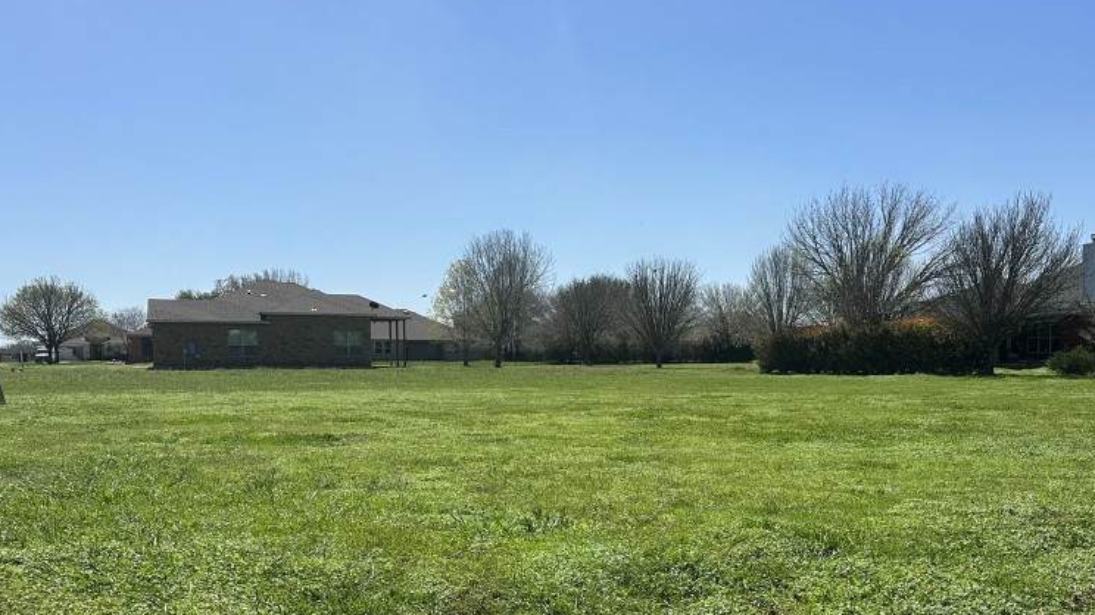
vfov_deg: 32.4
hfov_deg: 54.9
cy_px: 430
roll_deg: +0.5
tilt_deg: -5.2
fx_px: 1045
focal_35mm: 36
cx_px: 652
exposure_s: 1/6623
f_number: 1.78
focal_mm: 6.86
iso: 80
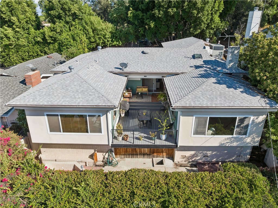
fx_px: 193
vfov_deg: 56.7
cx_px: 139
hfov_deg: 71.6
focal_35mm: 24
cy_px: 104
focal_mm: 12.3
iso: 130
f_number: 2.8
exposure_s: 1/100
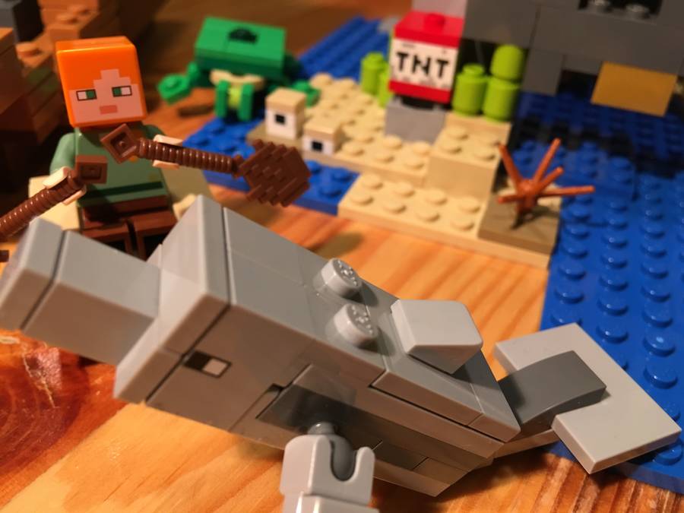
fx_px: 573
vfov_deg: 48.2
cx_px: 342
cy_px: 256
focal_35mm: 29
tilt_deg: -37.8
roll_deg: -4.4
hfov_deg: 61.7
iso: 125
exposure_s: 1/33
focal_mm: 4.15
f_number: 2.2
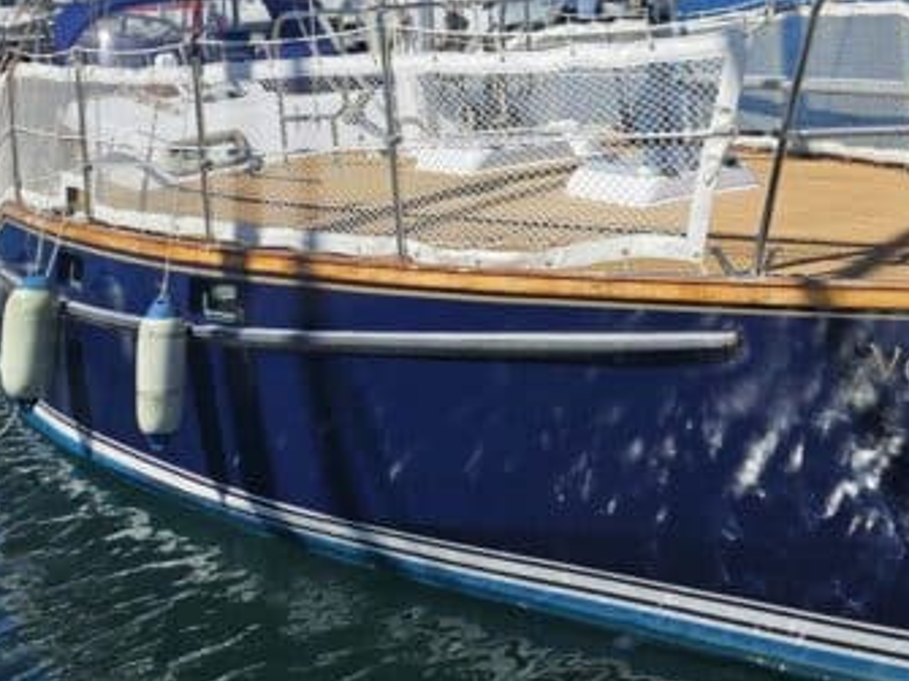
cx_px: 678
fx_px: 1444
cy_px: 60
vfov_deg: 25.7
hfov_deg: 34.2
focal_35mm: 55
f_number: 1.8
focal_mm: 5
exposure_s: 1/5890
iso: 50
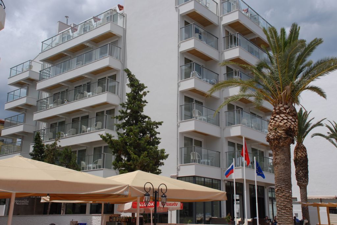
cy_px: 112
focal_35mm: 39
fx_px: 365
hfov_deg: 49.5
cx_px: 168
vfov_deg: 34.3
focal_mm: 26
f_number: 8
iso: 100
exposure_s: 1/250
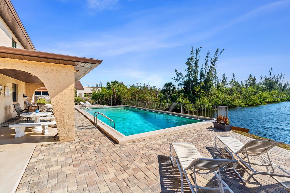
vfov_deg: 73.7
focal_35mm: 16
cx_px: 145
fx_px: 129
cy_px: 96
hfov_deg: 96.7
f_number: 9
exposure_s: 1/200
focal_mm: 16
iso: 200
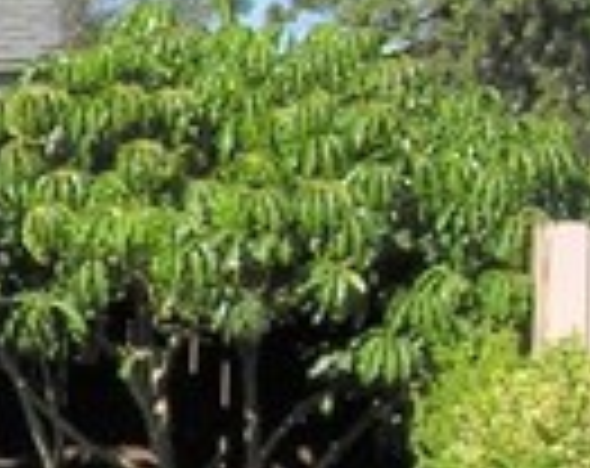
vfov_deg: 6.3
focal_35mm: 245
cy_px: 544
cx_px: -1662
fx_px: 4265
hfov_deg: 6.5
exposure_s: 1/230
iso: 50
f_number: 6.4
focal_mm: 8.1
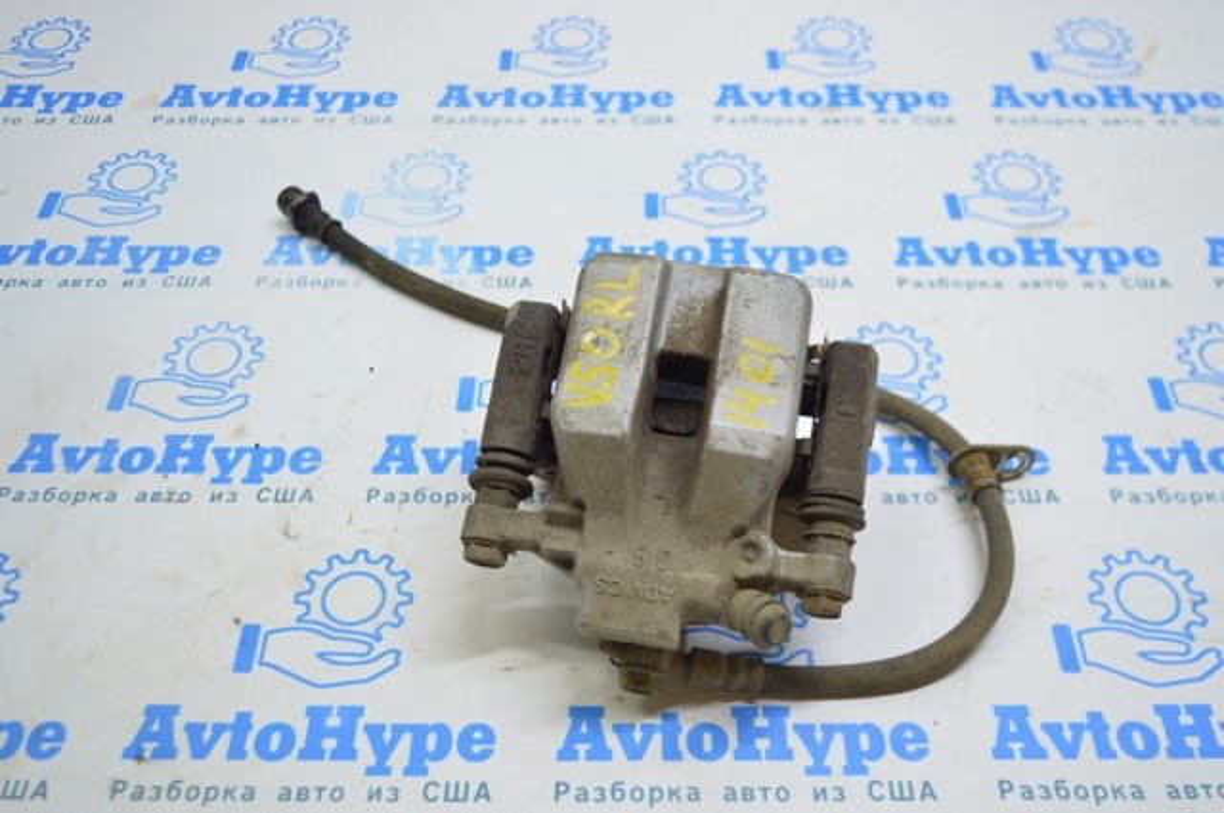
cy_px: 406
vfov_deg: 36.8
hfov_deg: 53.2
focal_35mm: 36
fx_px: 1222
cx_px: 612
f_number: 4
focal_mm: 24
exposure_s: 1/50
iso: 400
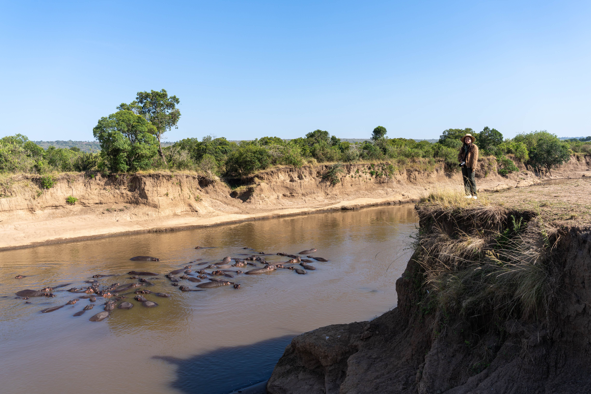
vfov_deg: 46.4
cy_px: 197
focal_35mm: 28
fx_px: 460
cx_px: 296
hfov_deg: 65.5
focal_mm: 28
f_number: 6.3
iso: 100
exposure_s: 1/320
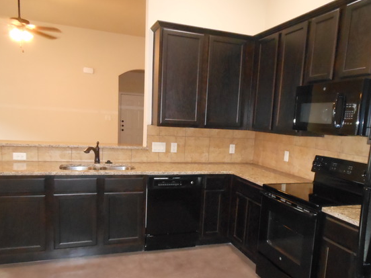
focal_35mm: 29
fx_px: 311
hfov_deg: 61.6
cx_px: 196
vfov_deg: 48.1
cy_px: 154
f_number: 3.2
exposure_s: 1/25
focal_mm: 4.5
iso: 640
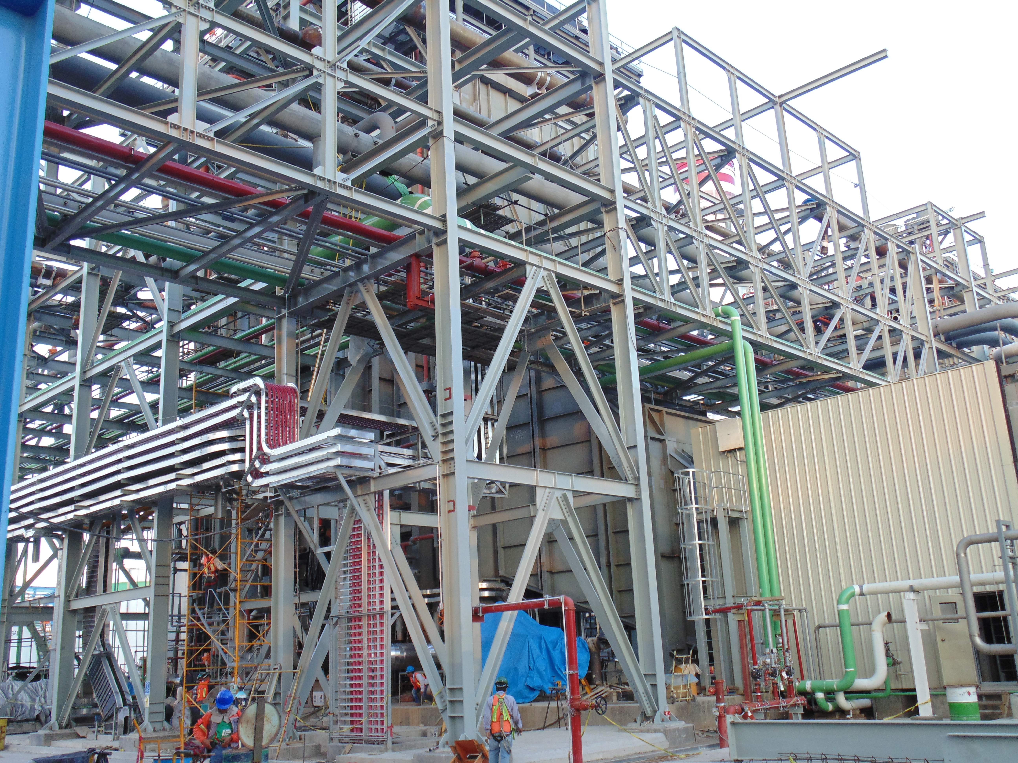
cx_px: 509
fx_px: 1000
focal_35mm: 34
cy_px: 382
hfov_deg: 54.0
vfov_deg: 41.8
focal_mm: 6.2
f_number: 3.4
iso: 80
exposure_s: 1/50
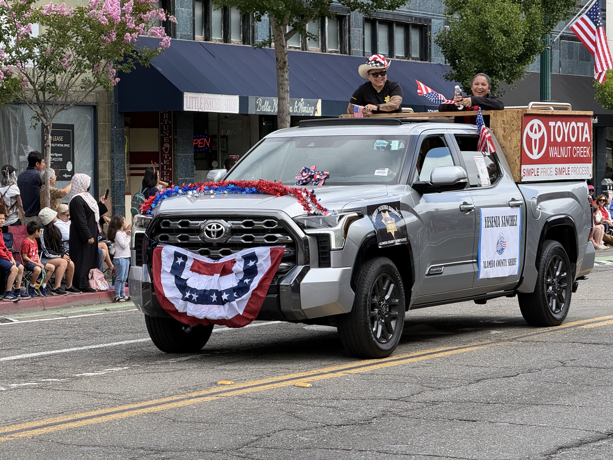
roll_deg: +0.4
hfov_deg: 16.4
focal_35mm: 120
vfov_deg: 12.3
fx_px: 2125
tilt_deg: -1.5
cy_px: 230
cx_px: 306
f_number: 2.8
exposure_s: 1/632
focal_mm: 15.66
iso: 64
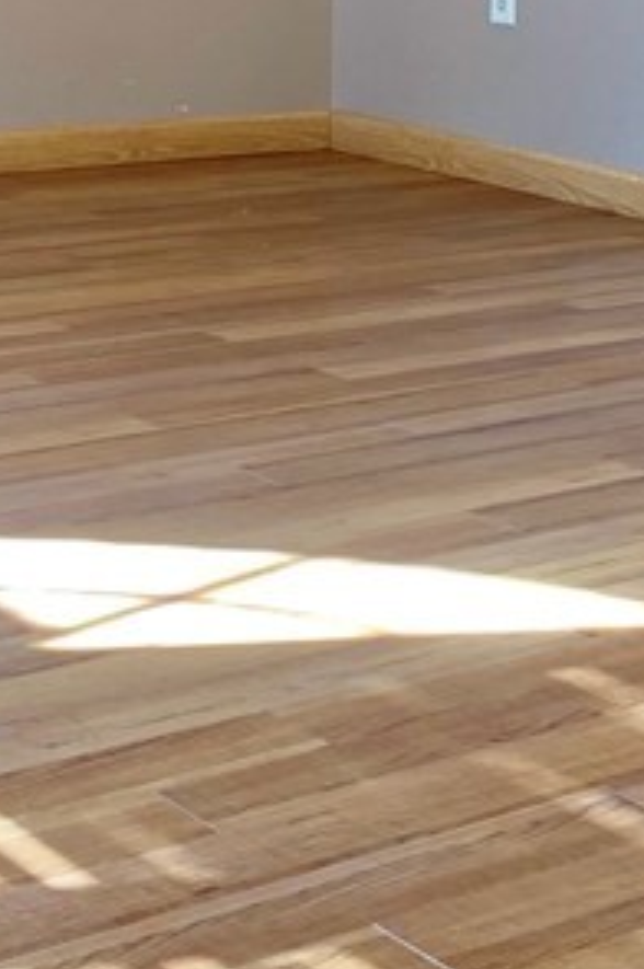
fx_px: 2528
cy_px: 138
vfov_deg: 21.3
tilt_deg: -6.1
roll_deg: -1.6
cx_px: 667
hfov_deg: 14.3
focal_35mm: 94
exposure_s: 1/87
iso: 100
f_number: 1.8
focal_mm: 4.25
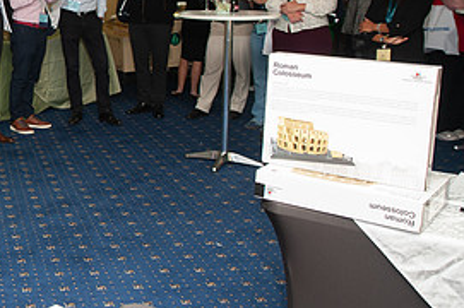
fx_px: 708
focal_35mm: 55
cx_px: -36
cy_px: 54
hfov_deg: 32.3
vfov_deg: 24.1
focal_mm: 24
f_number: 4
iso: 400
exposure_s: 1/125
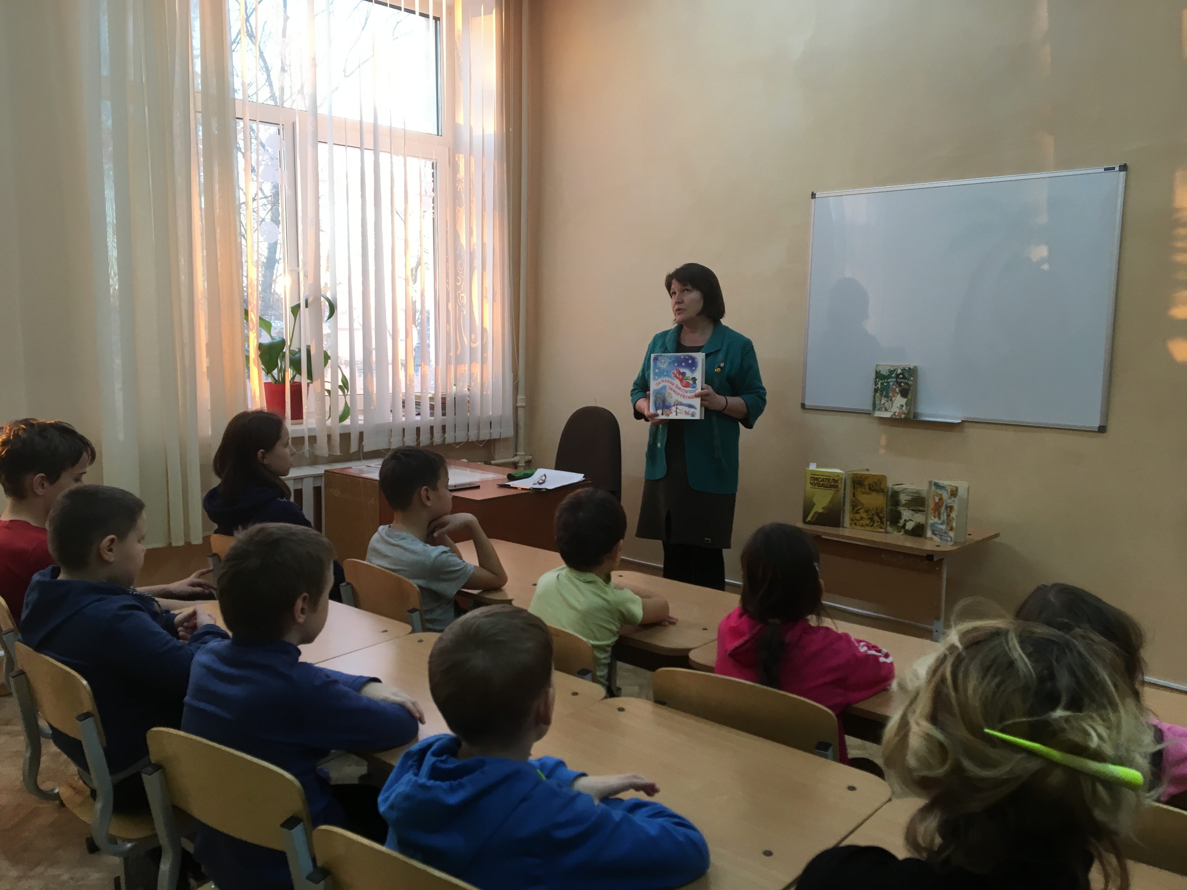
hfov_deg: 61.7
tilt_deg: -3.2
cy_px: 445
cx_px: 594
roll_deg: -1.4
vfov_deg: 48.2
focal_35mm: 29
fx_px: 994
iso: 32
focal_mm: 4.15
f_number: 2.2
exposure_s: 1/33
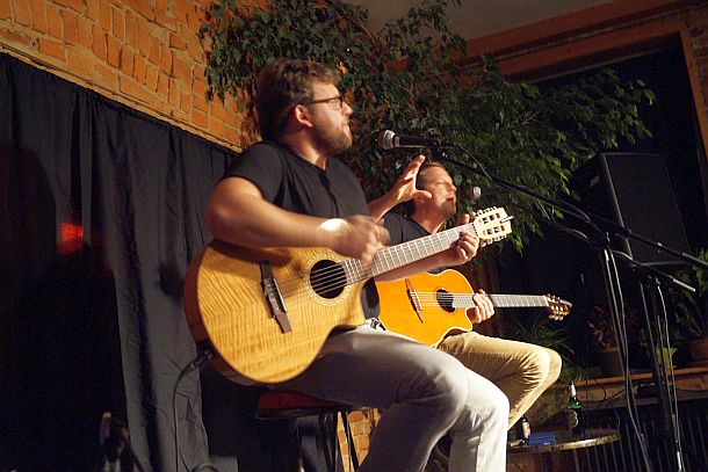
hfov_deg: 49.5
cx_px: 354
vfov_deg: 34.2
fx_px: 767
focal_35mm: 39
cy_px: 236
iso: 3200
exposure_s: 1/8
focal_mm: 26
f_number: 4.5
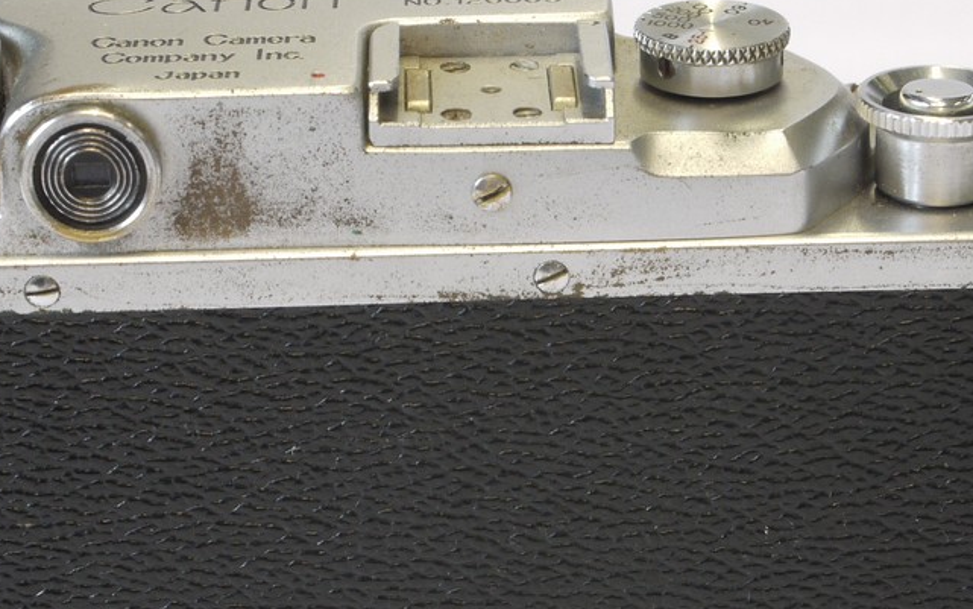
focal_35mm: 131
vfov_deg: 10.0
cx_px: 548
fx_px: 3475
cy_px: 320
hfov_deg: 15.9
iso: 400
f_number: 11
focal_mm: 33
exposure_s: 1/10
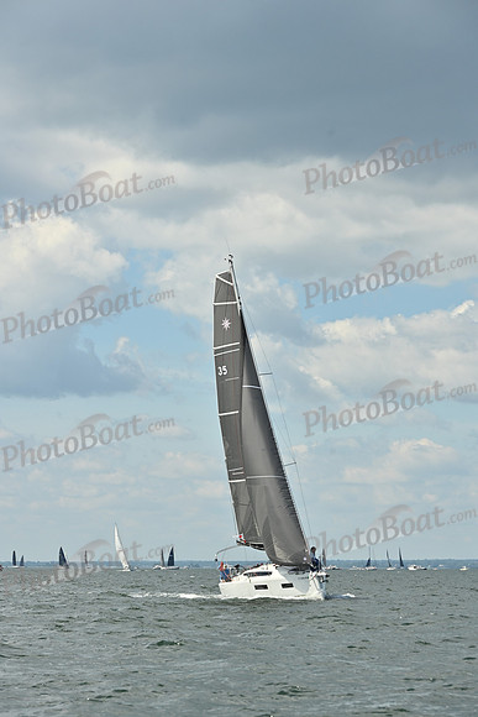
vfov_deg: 17.1
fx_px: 2388
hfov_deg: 11.4
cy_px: 358
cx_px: 239
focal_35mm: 120
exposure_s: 1/1250
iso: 250
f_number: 9
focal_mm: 120
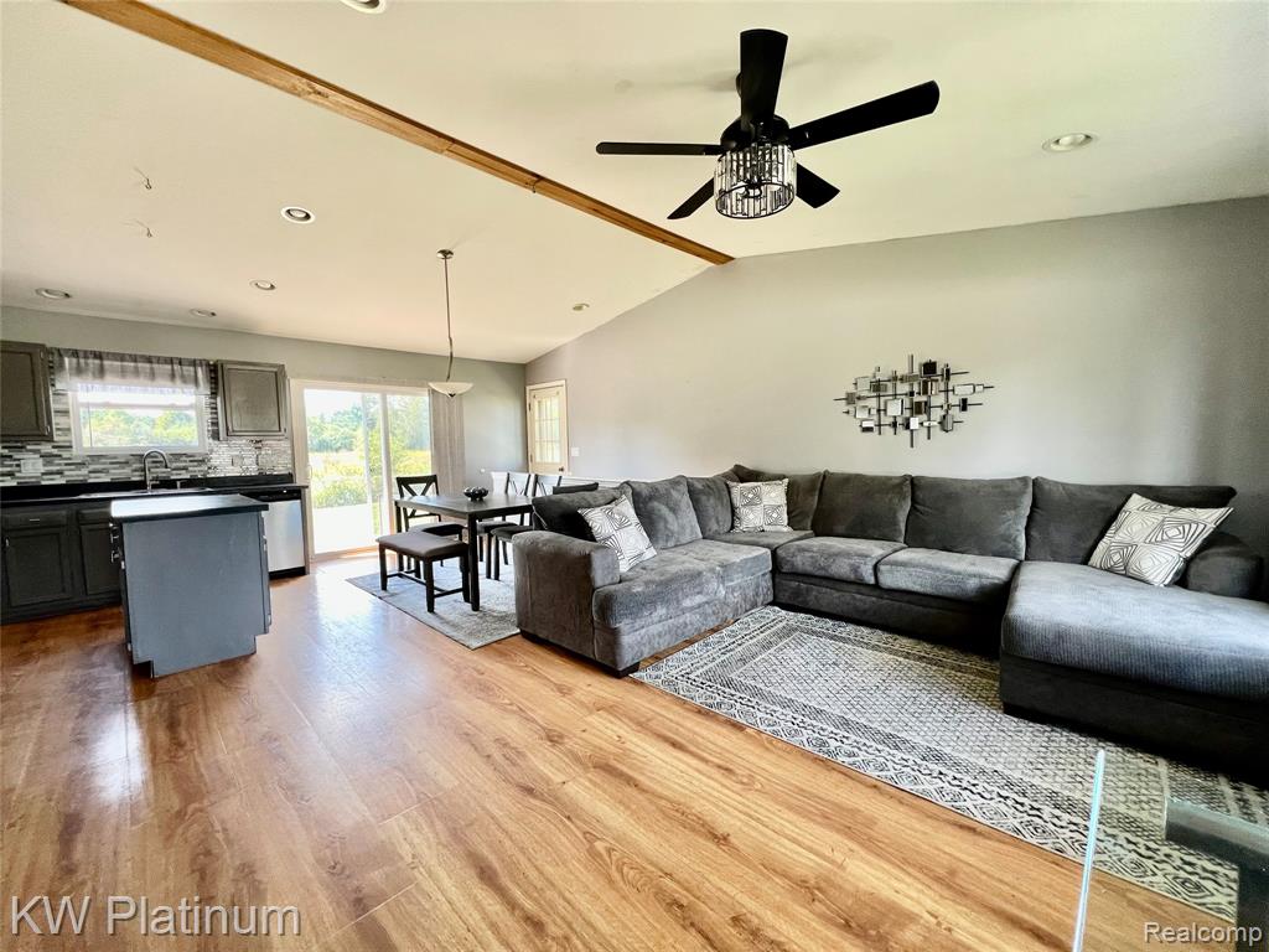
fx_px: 477
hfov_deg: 106.2
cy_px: 476
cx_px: 634
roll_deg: +1.7
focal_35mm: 13
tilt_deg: -4.2
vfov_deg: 89.9
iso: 100
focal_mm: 1.57
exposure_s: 1/99
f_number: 1.8
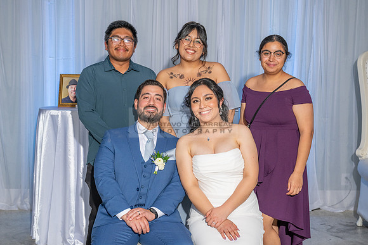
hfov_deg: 39.7
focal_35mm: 50
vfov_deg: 27.1
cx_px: 184
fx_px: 509
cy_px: 139
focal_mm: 44
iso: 640
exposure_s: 1/160
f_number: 5
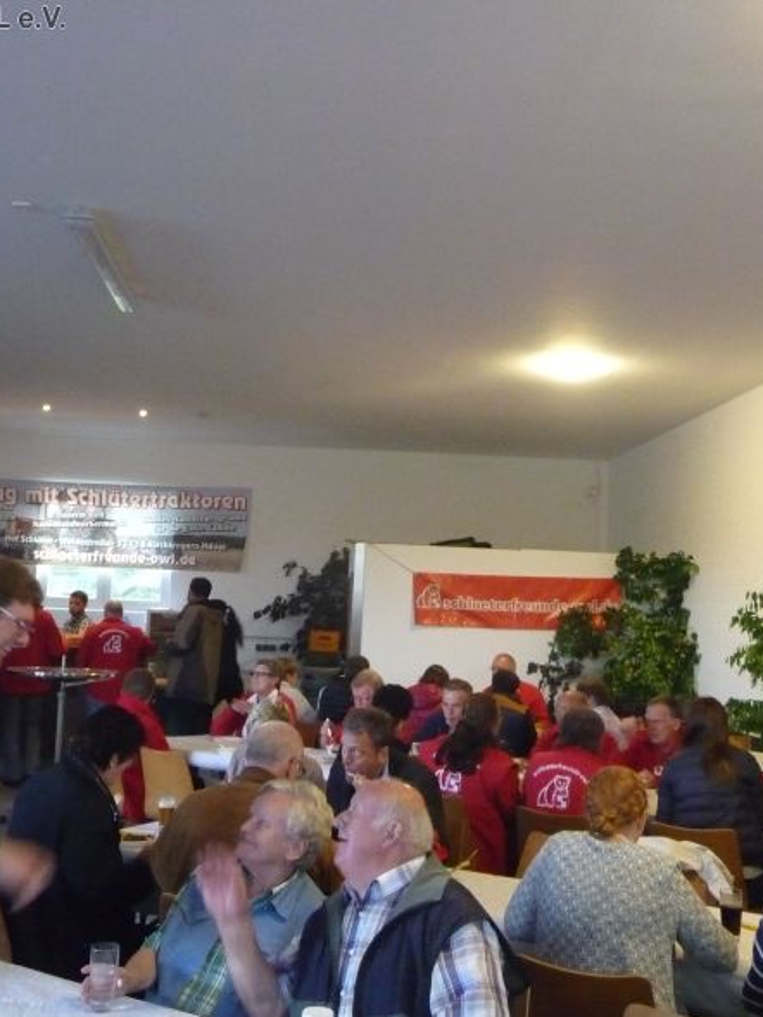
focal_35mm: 38
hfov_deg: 37.7
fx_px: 1116
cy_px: 504
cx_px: 371
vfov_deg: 49.0
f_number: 3.3
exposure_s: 1/30
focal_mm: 4.7
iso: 800
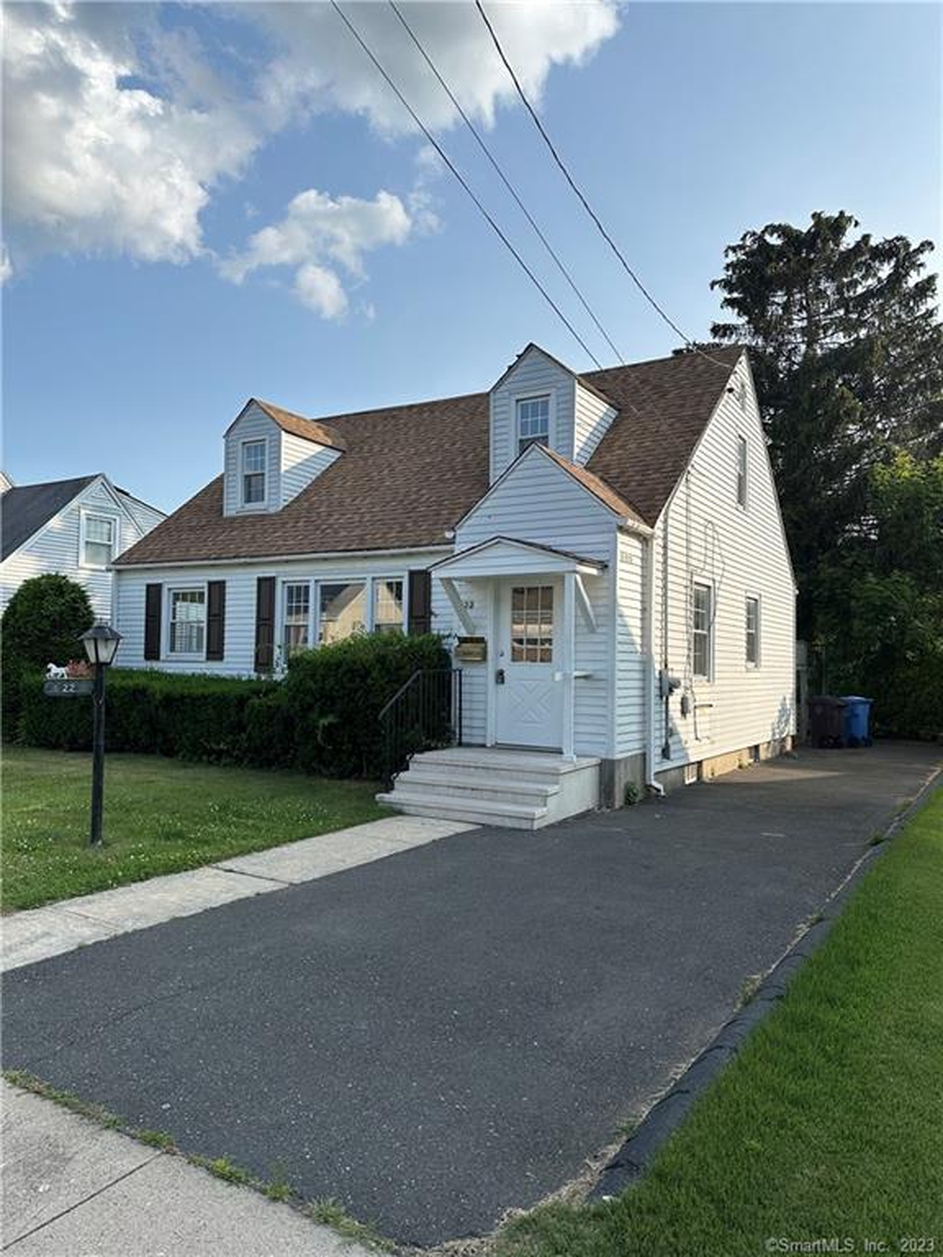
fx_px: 872
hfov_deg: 56.8
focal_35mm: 24
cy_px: 628
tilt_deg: +3.0
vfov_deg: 71.6
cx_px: 472
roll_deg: -0.8
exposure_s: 1/3717
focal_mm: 6.86
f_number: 1.78
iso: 80
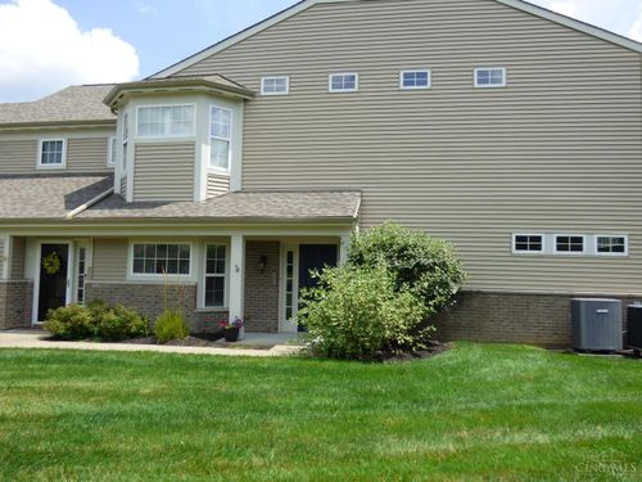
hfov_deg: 63.4
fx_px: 519
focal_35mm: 28
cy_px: 241
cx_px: 321
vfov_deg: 49.7
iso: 100
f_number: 3.2
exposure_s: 1/800
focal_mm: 4.83
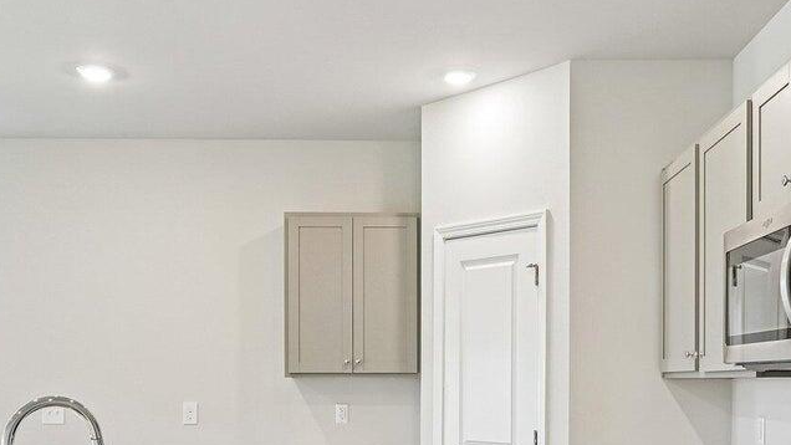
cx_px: 443
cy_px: 372
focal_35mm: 44
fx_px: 929
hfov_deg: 46.1
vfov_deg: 26.3
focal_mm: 17.5
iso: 200
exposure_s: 1/20
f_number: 8
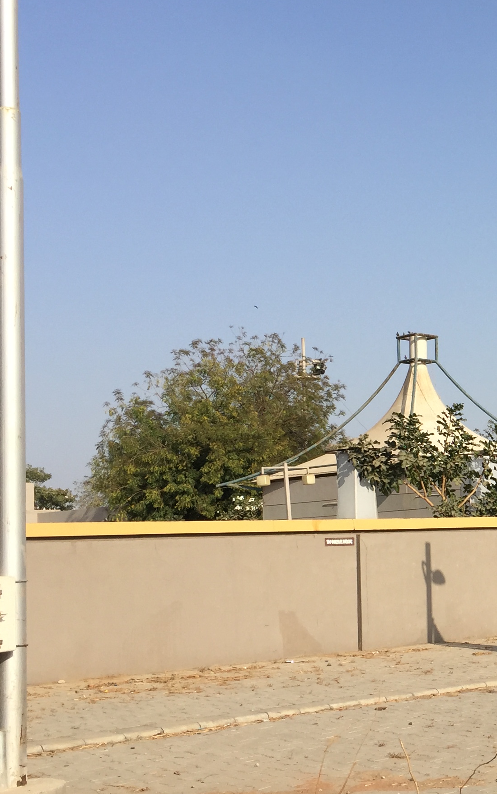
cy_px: 461
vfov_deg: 35.6
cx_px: 625
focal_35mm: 57
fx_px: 1235
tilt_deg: +3.1
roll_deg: +2.7
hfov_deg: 20.9
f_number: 2.2
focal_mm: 4.15
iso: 32
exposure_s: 1/2083
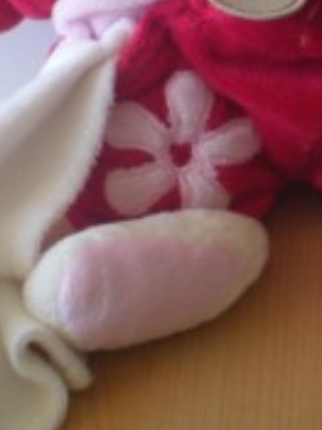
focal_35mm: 113
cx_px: 253
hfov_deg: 13.0
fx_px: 1403
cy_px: 74
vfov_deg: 17.3
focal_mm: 6.3
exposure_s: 1/60
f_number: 3.1
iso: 129
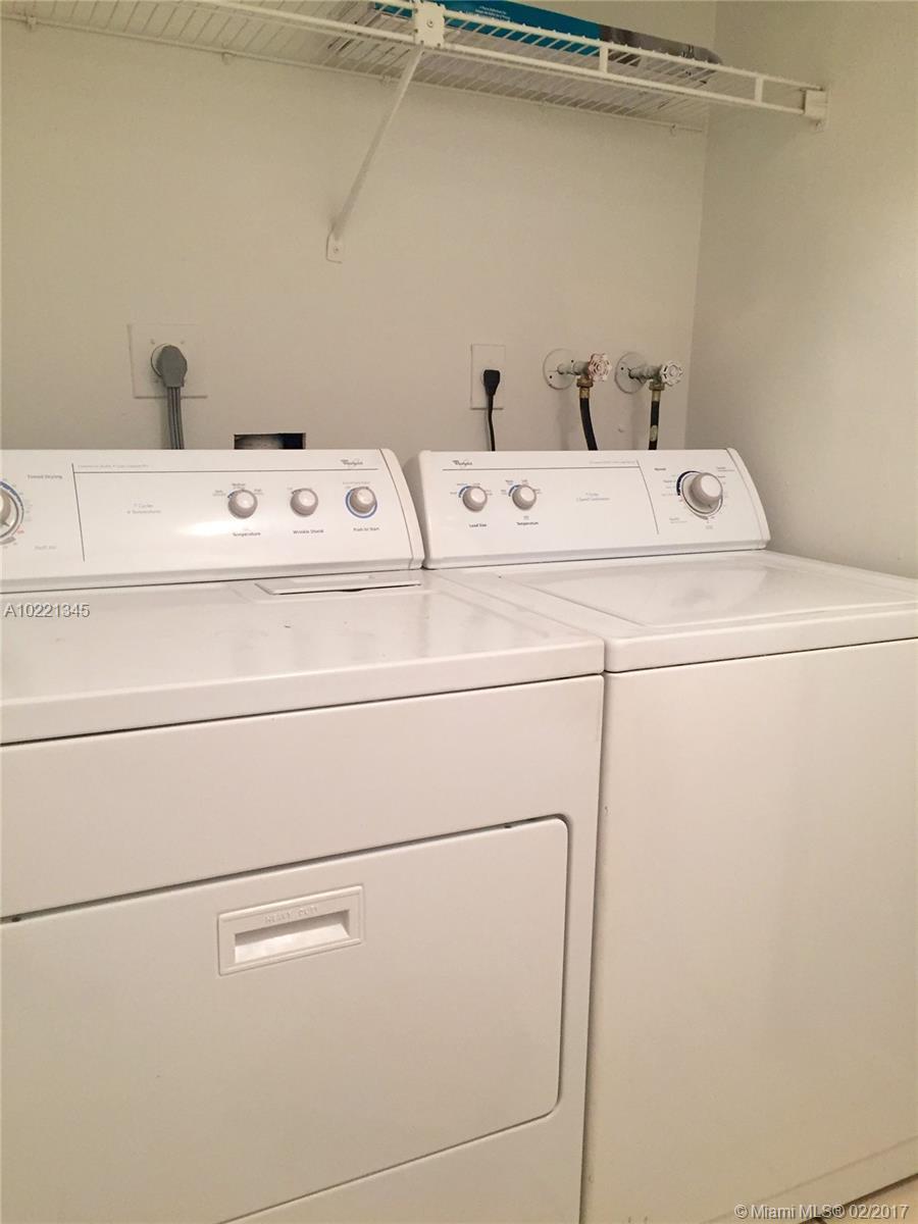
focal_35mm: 29
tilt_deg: -10.9
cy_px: 612
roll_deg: -1.6
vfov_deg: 61.7
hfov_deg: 48.2
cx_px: 459
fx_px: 1025
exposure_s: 1/30
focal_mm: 4.15
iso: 125
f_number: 2.2
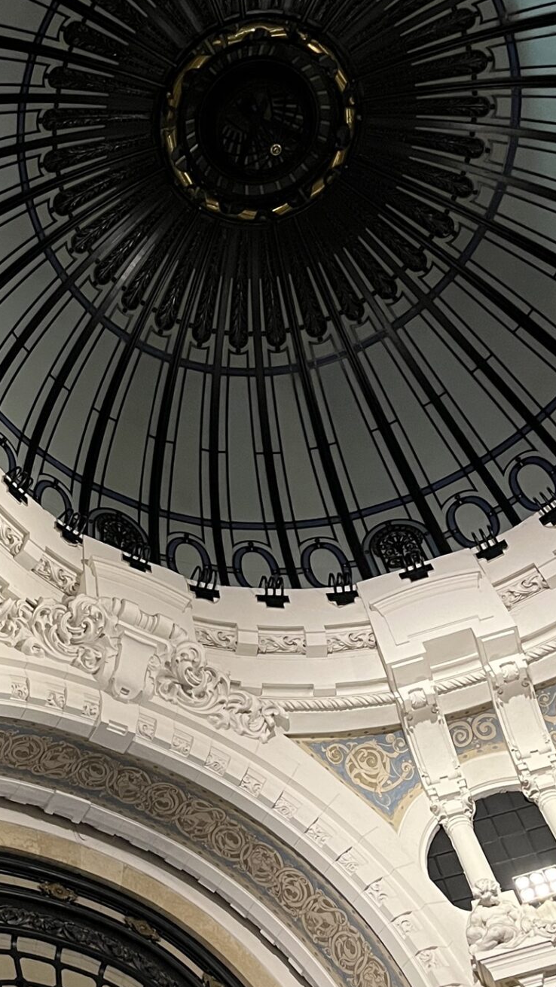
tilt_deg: +58.9
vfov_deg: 38.4
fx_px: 1414
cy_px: 558
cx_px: 112
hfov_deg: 22.0
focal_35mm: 54
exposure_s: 1/50
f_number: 1.6
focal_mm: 5.1
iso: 500
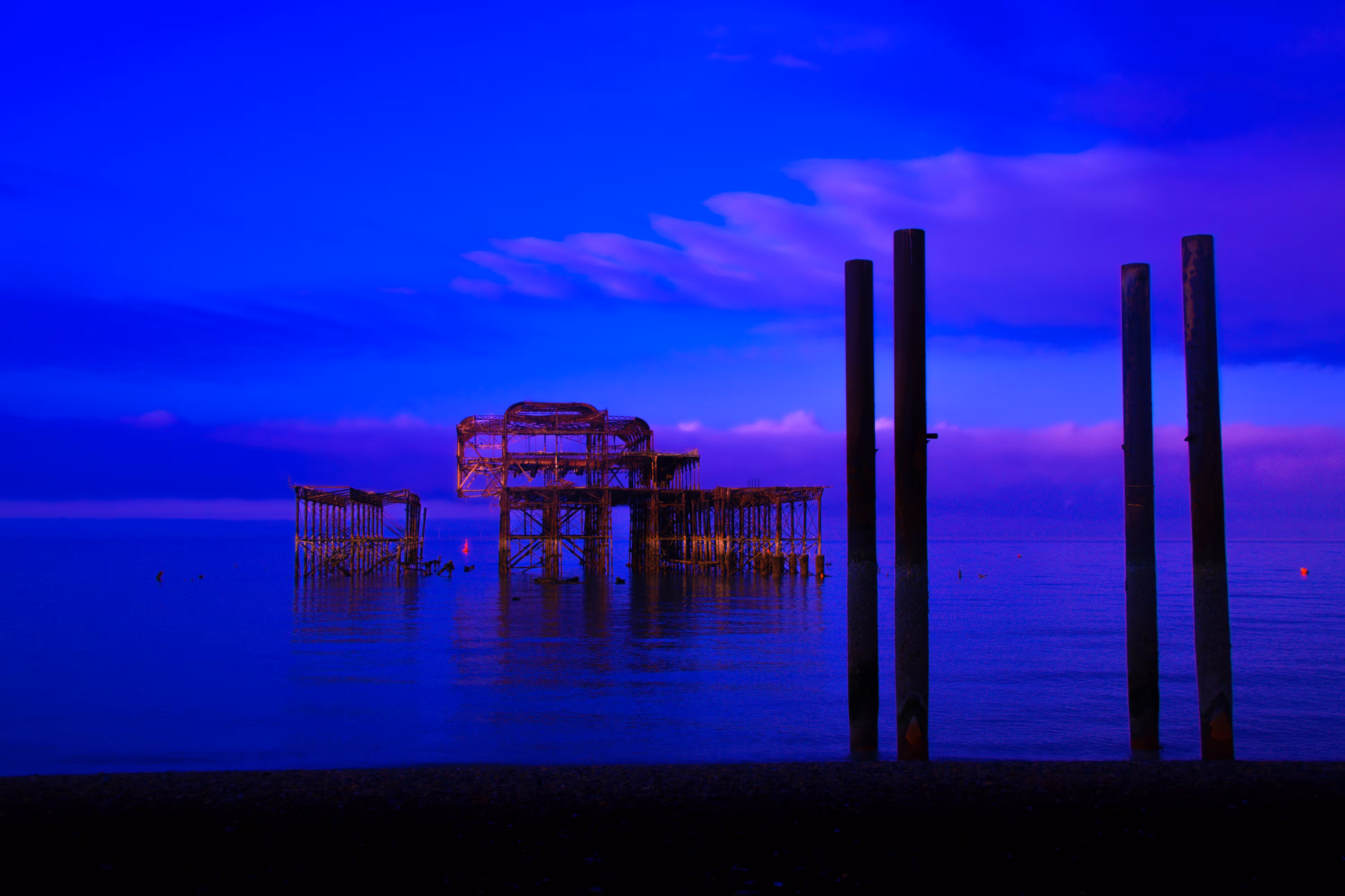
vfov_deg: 34.2
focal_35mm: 39
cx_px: 672
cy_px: 448
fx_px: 1457
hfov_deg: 49.6
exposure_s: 1/250
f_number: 7.1
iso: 200
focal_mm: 26
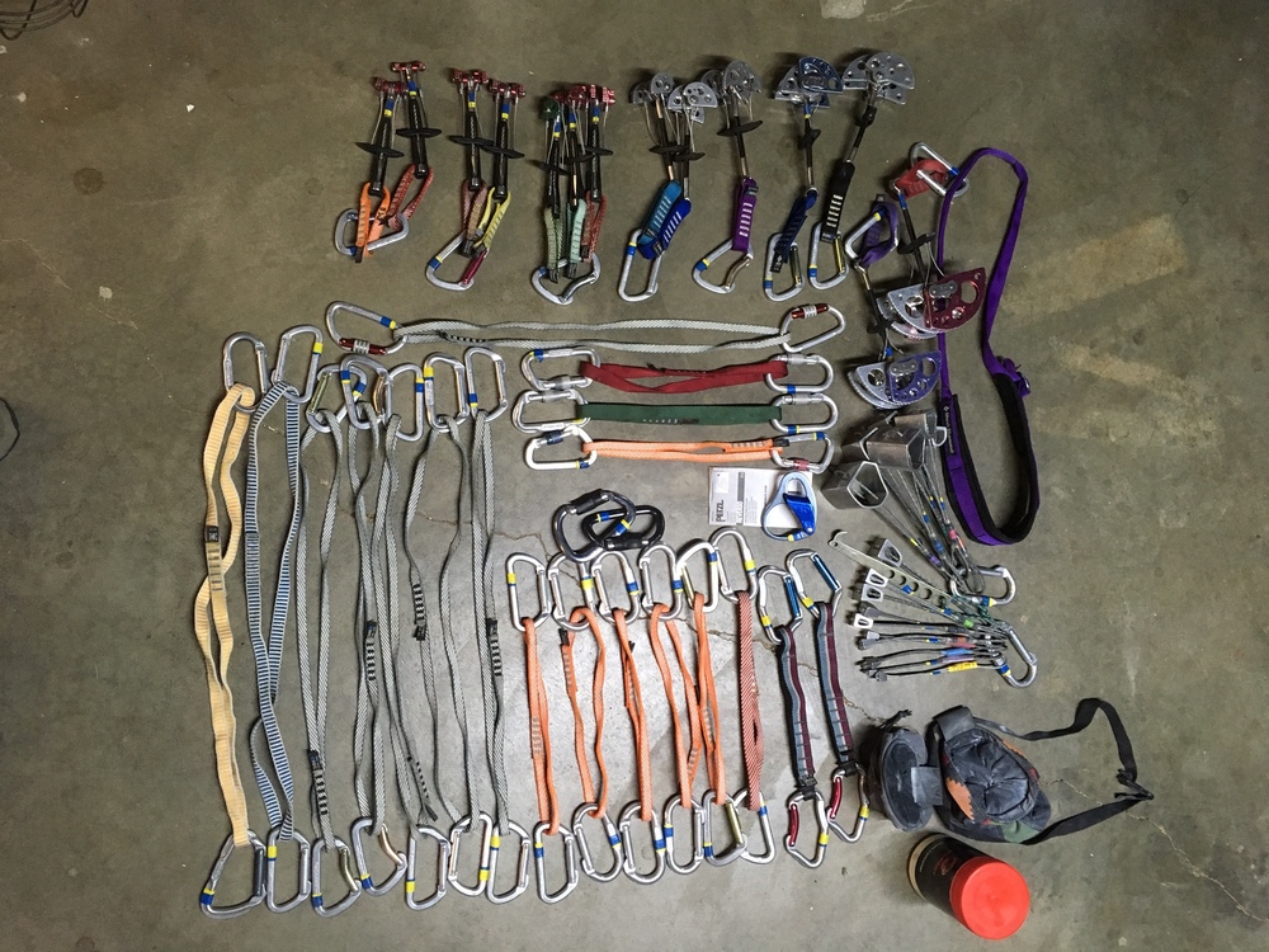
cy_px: 476
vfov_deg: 48.2
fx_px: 1063
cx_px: 634
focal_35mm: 29
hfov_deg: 61.7
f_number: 2.2
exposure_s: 1/30
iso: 160
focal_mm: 4.15
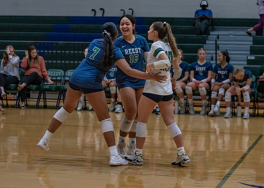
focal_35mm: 98
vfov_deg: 14.6
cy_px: 87
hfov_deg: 20.2
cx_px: 175
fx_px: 737
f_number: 2.8
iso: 2500
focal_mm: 70
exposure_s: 1/1000
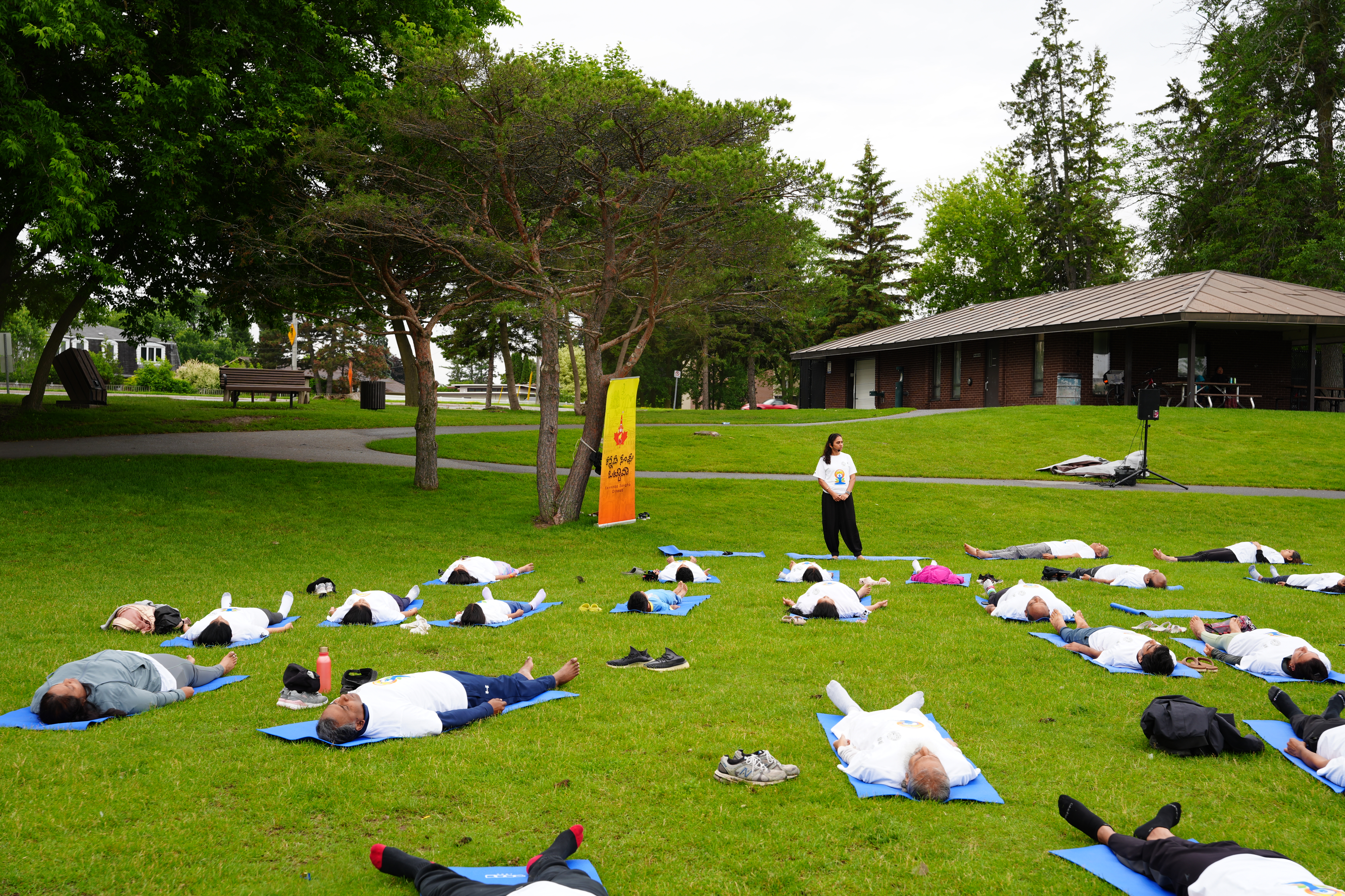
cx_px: 672
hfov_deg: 46.4
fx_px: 1569
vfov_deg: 31.9
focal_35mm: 42
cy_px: 448
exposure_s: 1/80
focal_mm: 42
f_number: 5
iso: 100
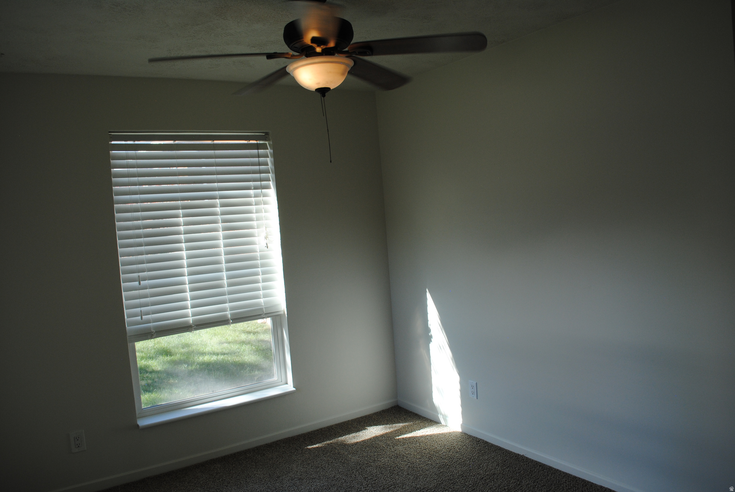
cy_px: 246
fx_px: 552
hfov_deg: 67.3
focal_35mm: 27
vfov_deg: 48.1
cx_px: 368
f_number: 5.6
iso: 200
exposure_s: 1/100
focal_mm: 18
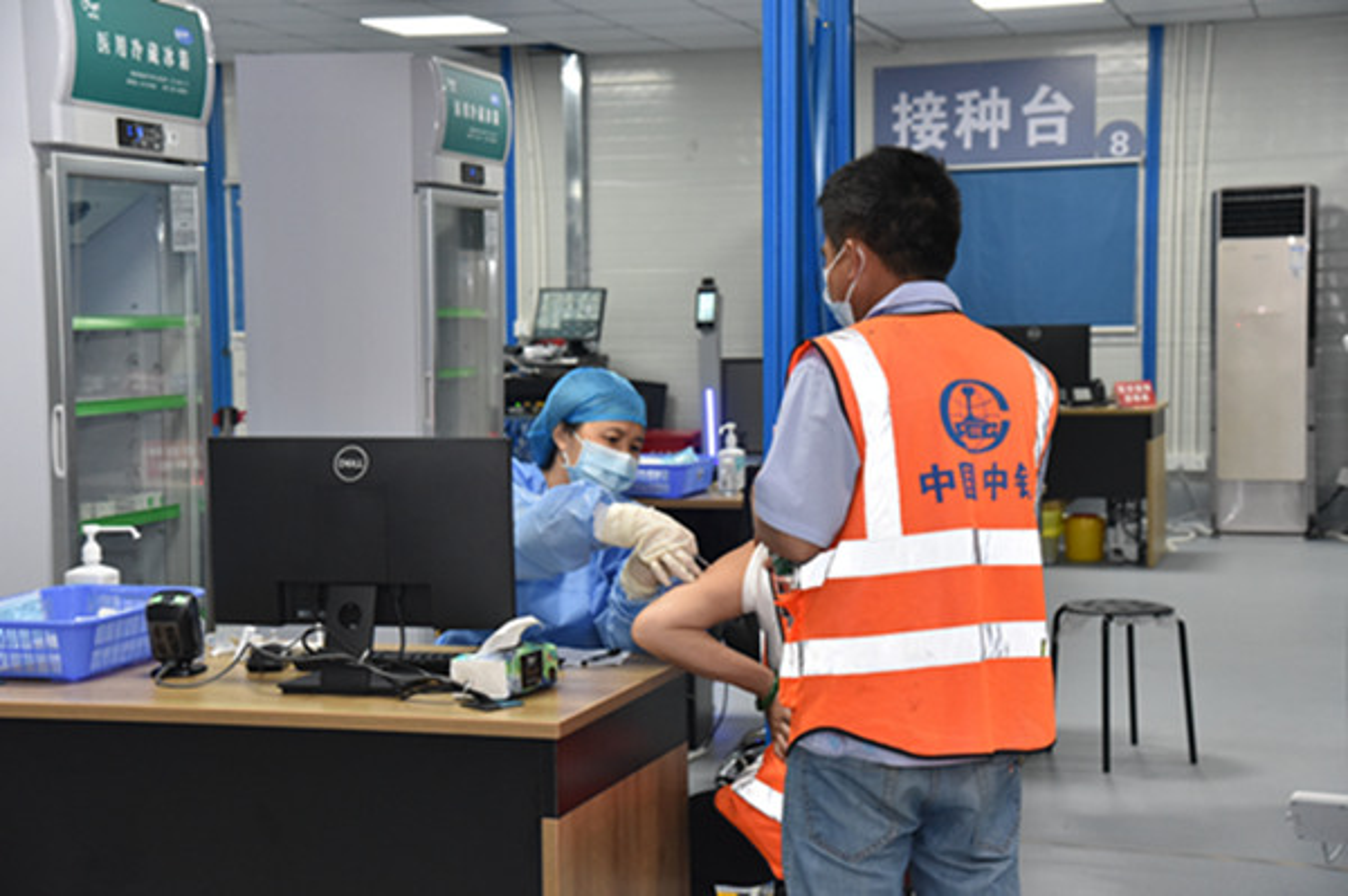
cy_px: 448
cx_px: 674
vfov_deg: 21.9
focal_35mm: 62
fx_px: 2320
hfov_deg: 32.4
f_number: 5.6
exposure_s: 1/160
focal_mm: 62
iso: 3200
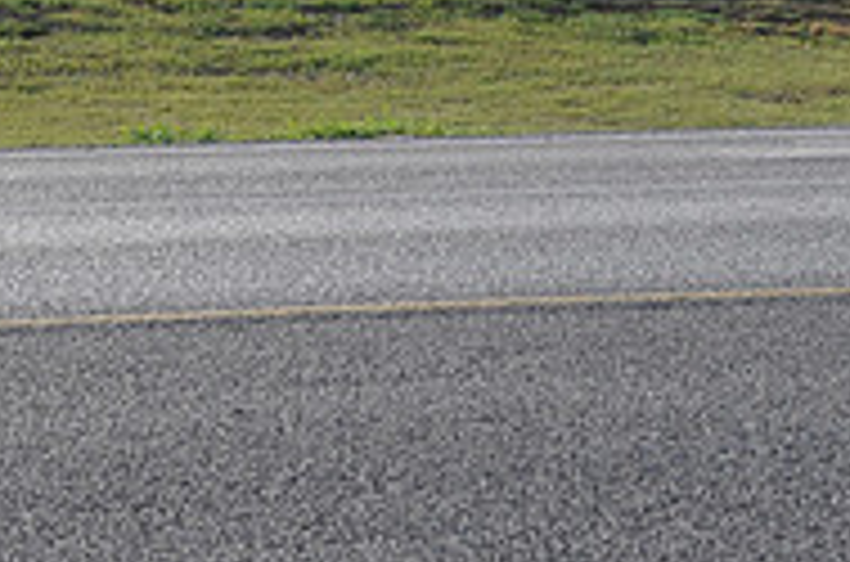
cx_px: 944
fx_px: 5205
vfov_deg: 6.1
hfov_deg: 9.2
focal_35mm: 221
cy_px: -128
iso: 200
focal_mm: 48
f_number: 10
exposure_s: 1/100
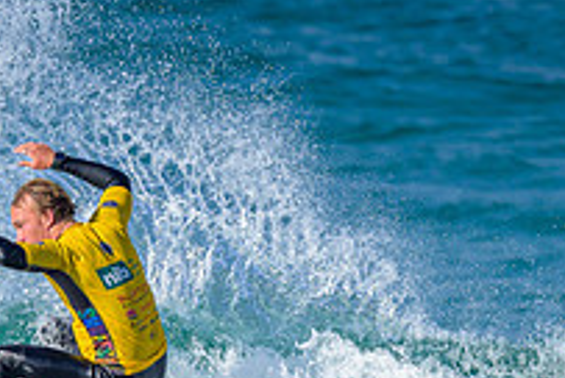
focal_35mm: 2524
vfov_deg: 0.5
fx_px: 39670
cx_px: 46
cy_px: 525
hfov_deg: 0.8
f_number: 6.3
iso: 320
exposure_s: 1/2000
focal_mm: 800
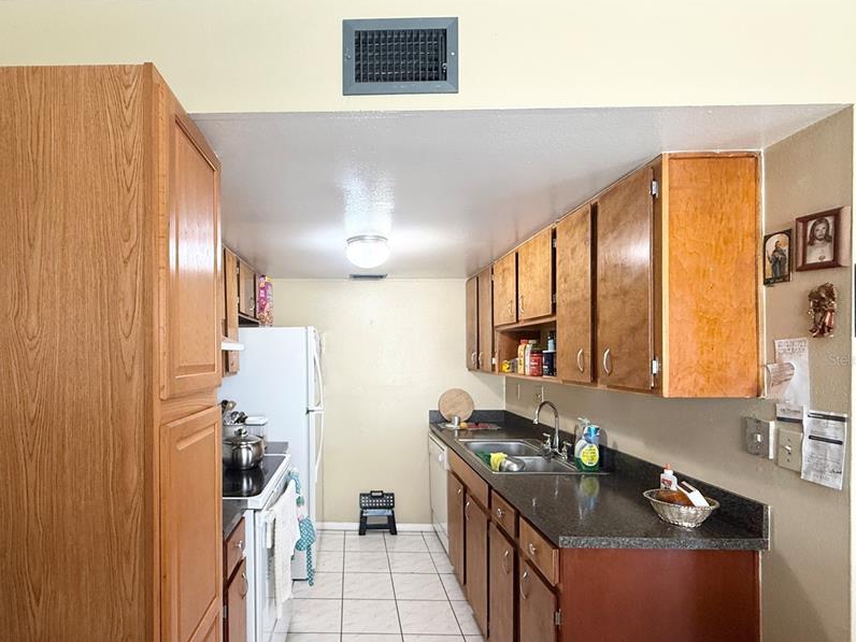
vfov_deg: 71.3
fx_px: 445
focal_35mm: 18
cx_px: 343
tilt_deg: +0.6
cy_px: 359
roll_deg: +0.9
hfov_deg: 86.7
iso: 250
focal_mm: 2.22
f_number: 2.2
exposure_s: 1/120
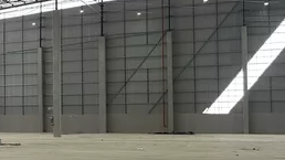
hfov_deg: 22.3
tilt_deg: +1.8
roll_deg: -0.8
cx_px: -126
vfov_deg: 14.9
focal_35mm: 81
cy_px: 107
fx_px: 612
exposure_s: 1/146
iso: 100
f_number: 1.78
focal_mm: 6.86
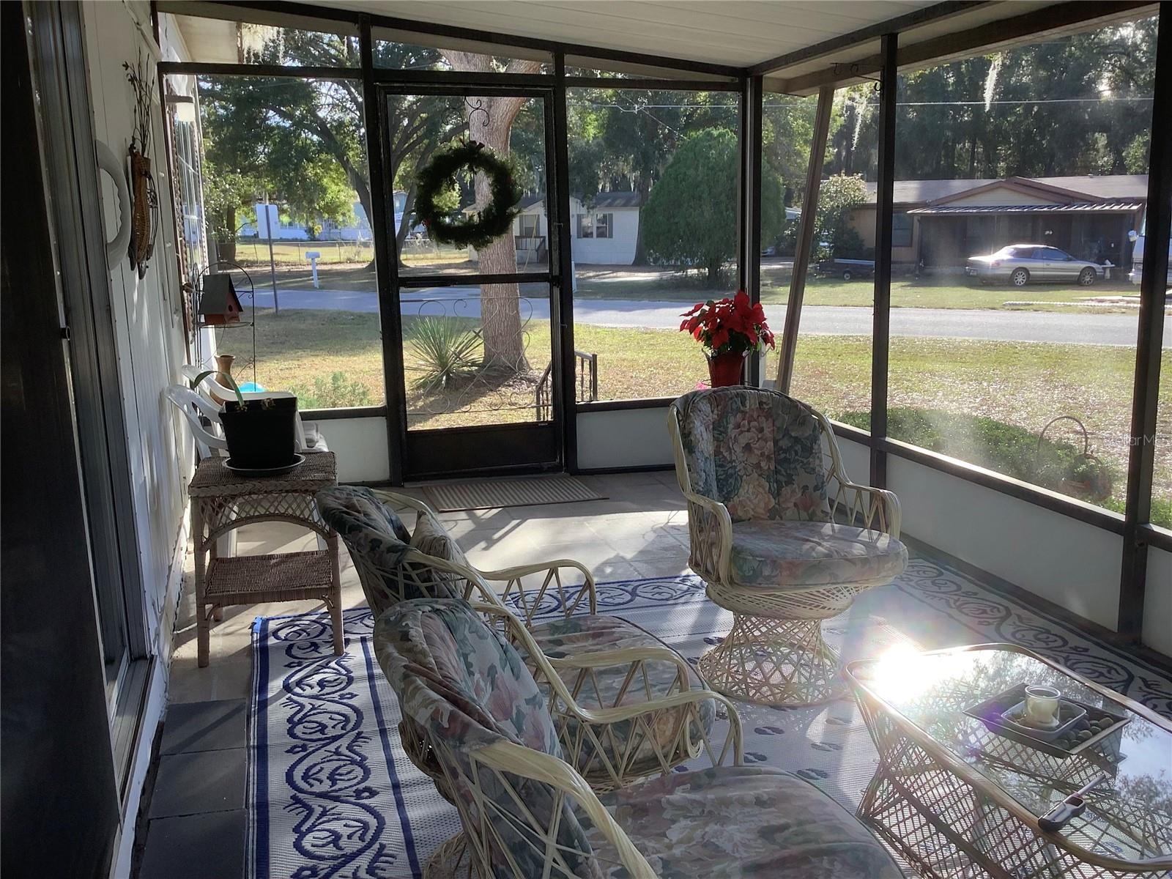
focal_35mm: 31
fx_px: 1050
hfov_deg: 58.4
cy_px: 440
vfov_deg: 45.4
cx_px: 586
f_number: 2.4
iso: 32
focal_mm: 3.3
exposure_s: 1/120
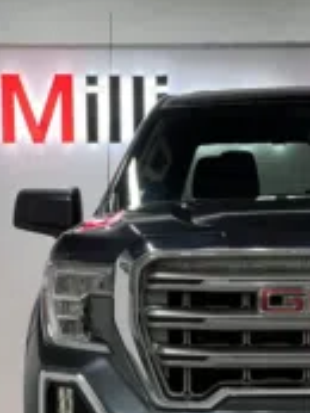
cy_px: 375
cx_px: 329
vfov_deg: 11.0
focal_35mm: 178
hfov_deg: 8.3
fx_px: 2123
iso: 500
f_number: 2.8
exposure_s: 1/50
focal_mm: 9
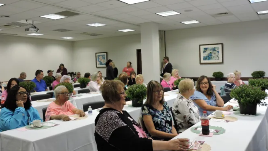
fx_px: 235
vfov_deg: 35.6
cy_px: 64
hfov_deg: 59.5
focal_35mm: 33
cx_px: 134
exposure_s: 1/30
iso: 280
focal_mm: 5.4
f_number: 3.1
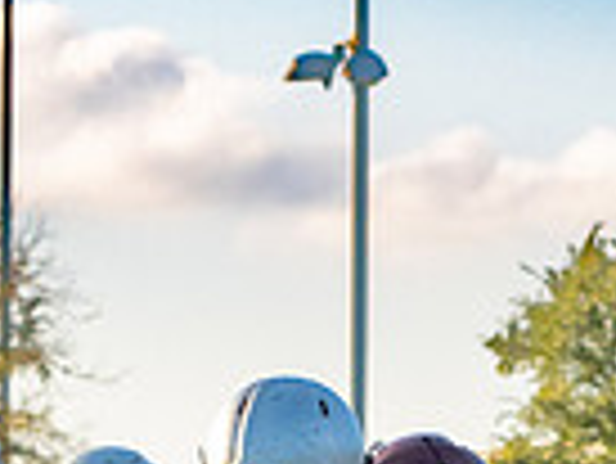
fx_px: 11185
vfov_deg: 2.4
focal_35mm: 628
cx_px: 956
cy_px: 1037
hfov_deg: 3.1
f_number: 8
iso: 1600
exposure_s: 1/1250
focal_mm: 109
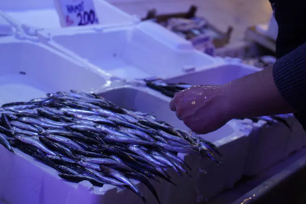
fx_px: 578
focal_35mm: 68
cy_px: 87
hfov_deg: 29.6
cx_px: 128
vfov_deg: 20.0
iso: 100
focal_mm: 58
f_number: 5.6
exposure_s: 1/200
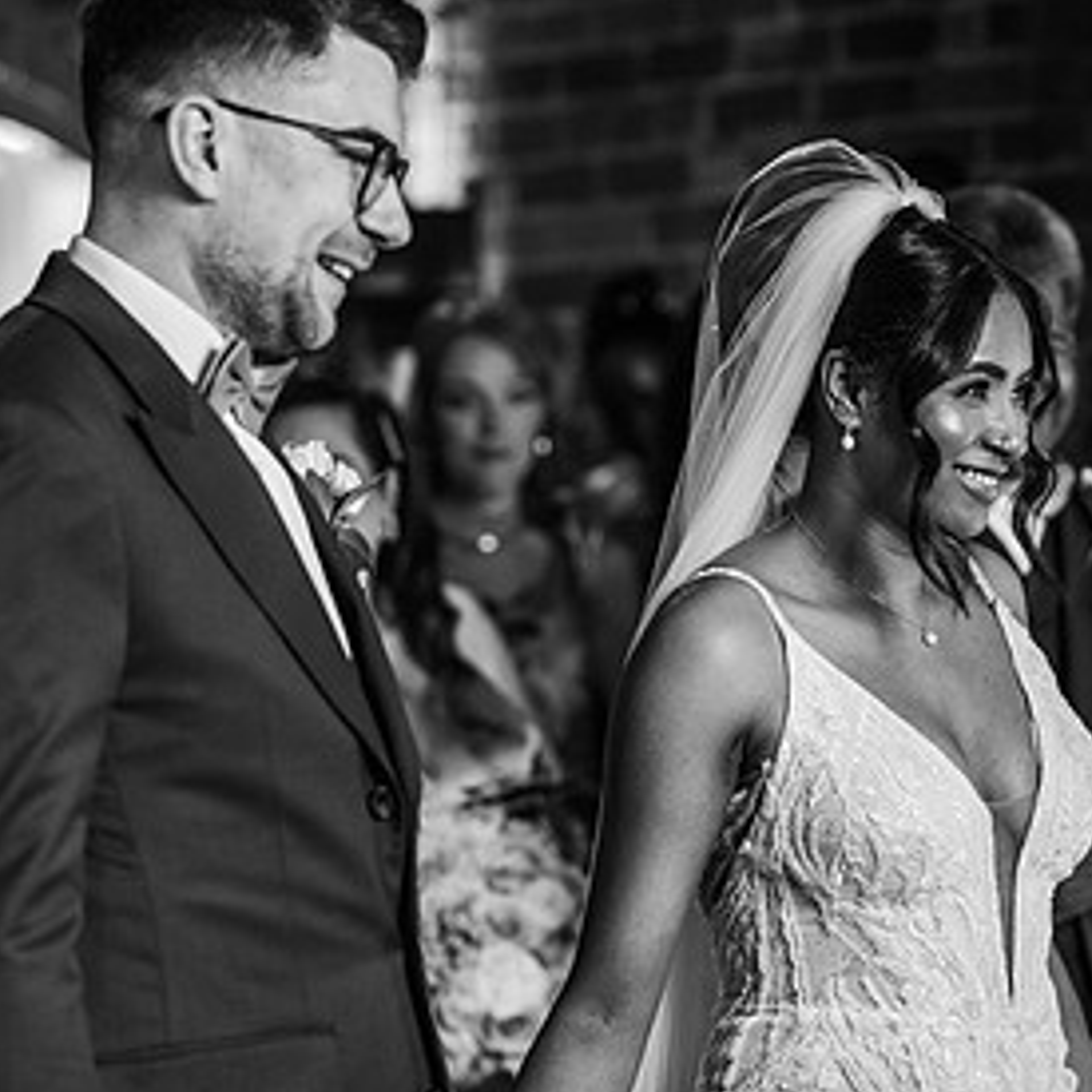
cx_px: 675
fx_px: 5425
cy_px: 604
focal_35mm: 152
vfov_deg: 11.5
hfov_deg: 11.5
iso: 640
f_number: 2.5
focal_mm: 85
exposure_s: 1/200
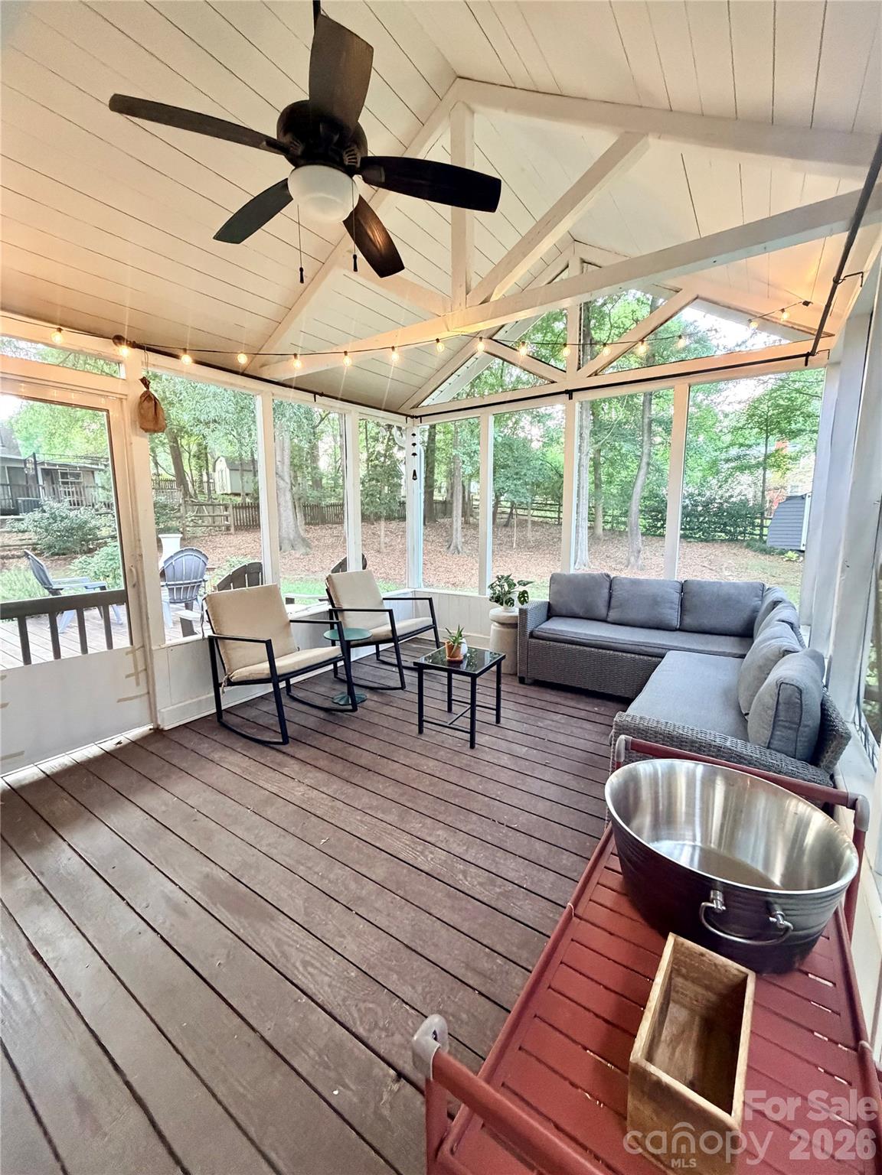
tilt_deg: -8.8
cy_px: 588
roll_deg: +0.8
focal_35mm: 14
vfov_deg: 102.1
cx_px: 441
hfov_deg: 85.7
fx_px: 476
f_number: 2.2
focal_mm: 2.22
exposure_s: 1/60
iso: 640
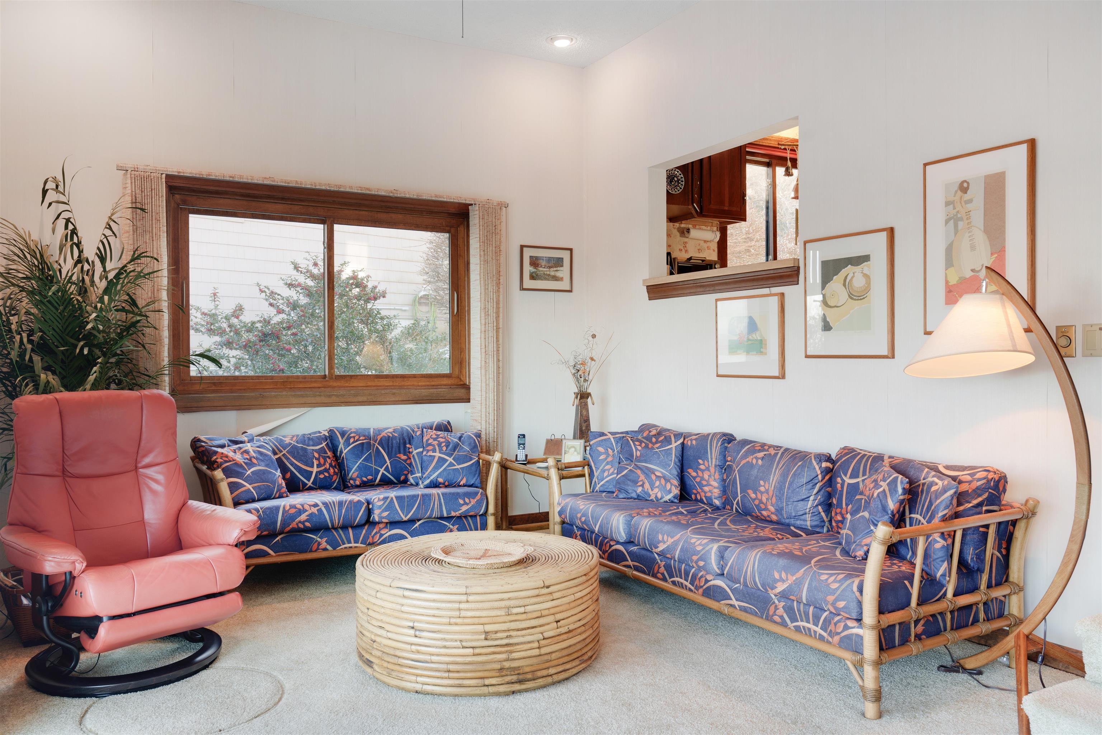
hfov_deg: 69.4
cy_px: 368
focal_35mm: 26
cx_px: 551
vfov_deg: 49.6
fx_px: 796
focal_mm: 26
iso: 100
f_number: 9
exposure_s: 2
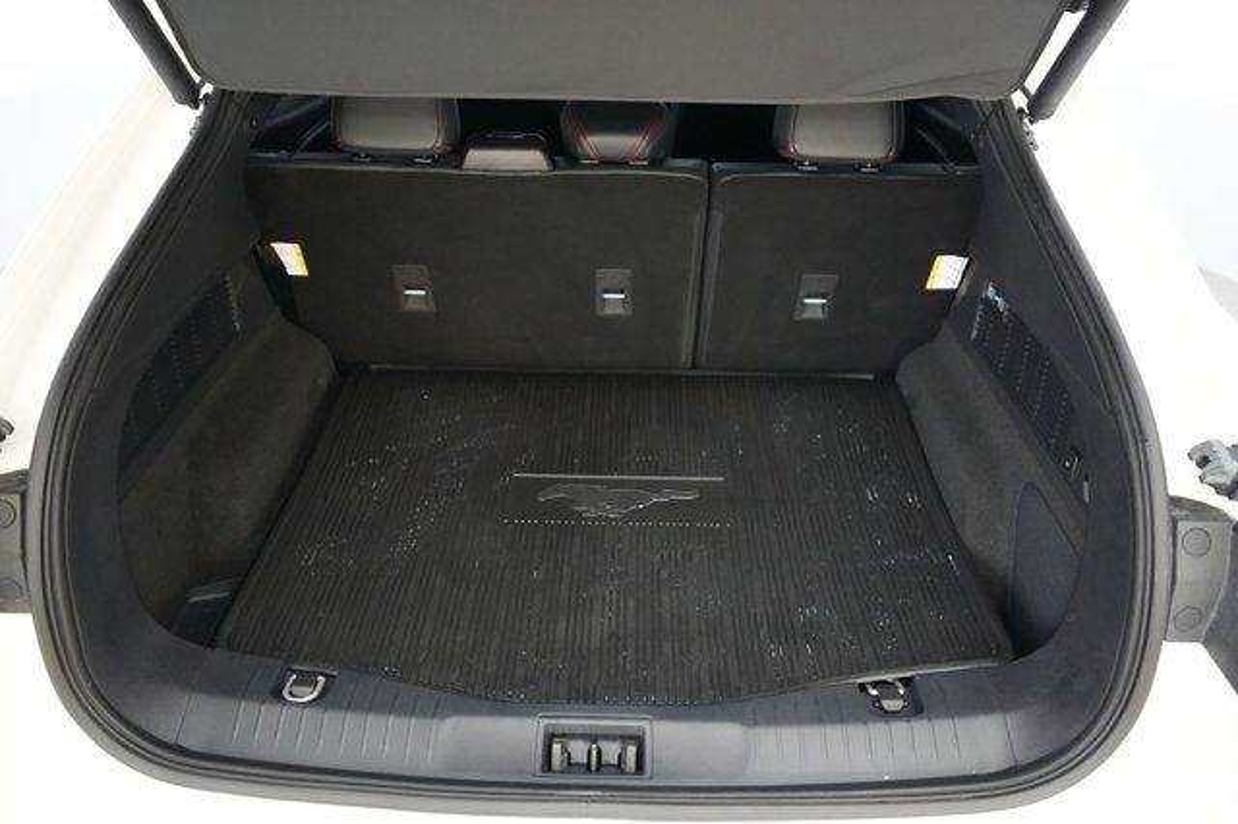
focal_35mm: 27
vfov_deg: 47.9
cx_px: 619
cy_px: 412
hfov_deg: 67.4
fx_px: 928
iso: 10000
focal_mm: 27
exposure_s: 1/160
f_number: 2.8
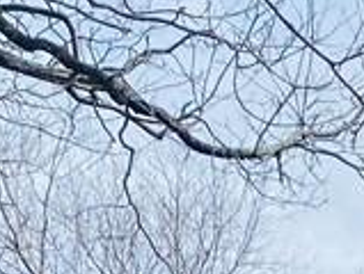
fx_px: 1760
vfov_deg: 8.0
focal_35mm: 167
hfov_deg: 11.2
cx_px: 609
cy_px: 724
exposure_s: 1/2755
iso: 32
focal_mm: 4.25
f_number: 1.8
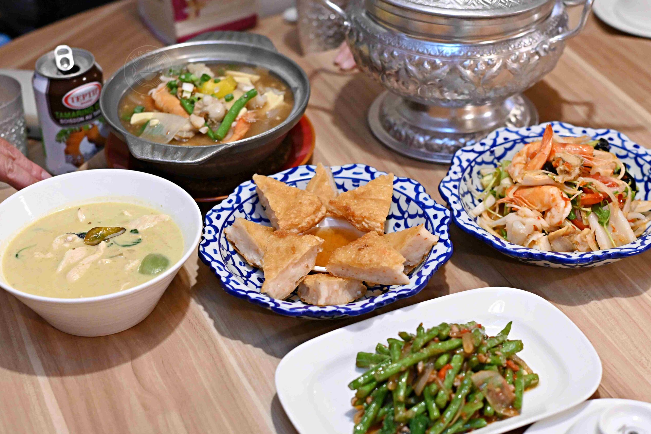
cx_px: 329
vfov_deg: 18.0
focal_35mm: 76
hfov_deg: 26.6
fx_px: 1374
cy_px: 215
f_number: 2.8
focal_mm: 50
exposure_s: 1/200
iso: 2800
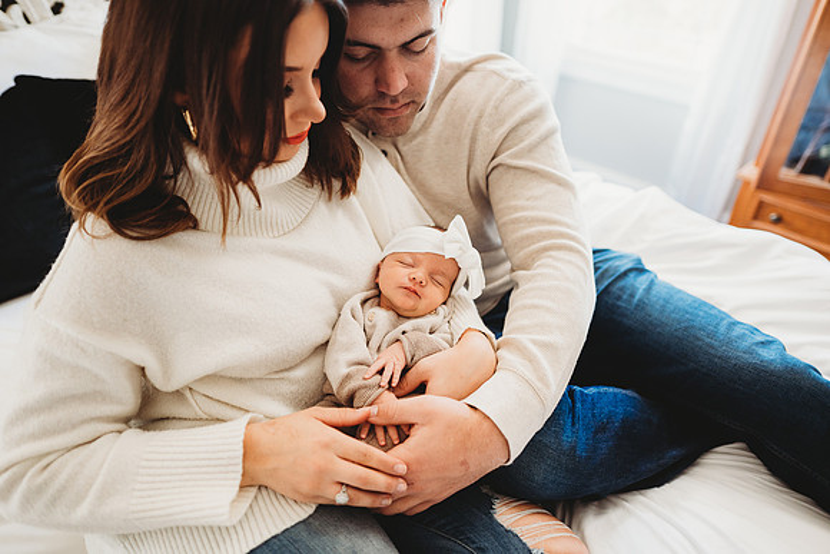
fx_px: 553
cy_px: 277
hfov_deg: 73.7
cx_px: 415
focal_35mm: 24
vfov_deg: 53.2
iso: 500
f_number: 2
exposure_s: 1/100
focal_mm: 24
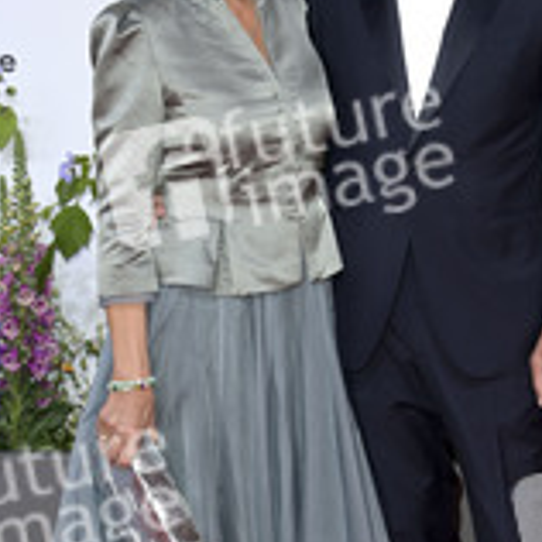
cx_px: 377
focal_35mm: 118
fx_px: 2090
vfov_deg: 14.8
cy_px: 340
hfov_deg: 14.7
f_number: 6.3
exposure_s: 1/250
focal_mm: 55
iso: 640
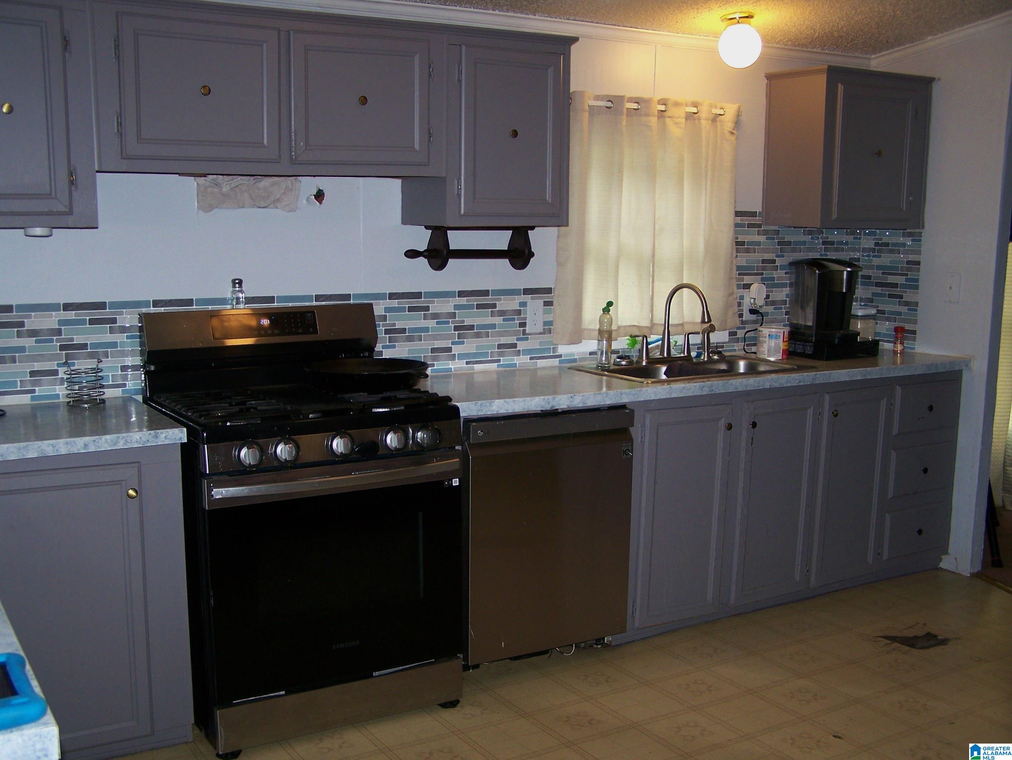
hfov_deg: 48.9
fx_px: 1112
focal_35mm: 38
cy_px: 380
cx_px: 506
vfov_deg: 37.8
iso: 160
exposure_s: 1/60
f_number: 2.8
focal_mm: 6.3
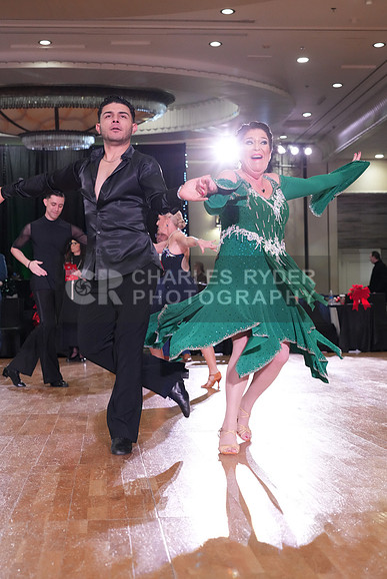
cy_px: 290
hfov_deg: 23.8
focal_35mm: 57
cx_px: 194
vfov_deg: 35.0
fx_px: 919
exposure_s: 1/320
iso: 5000
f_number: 5
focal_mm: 57
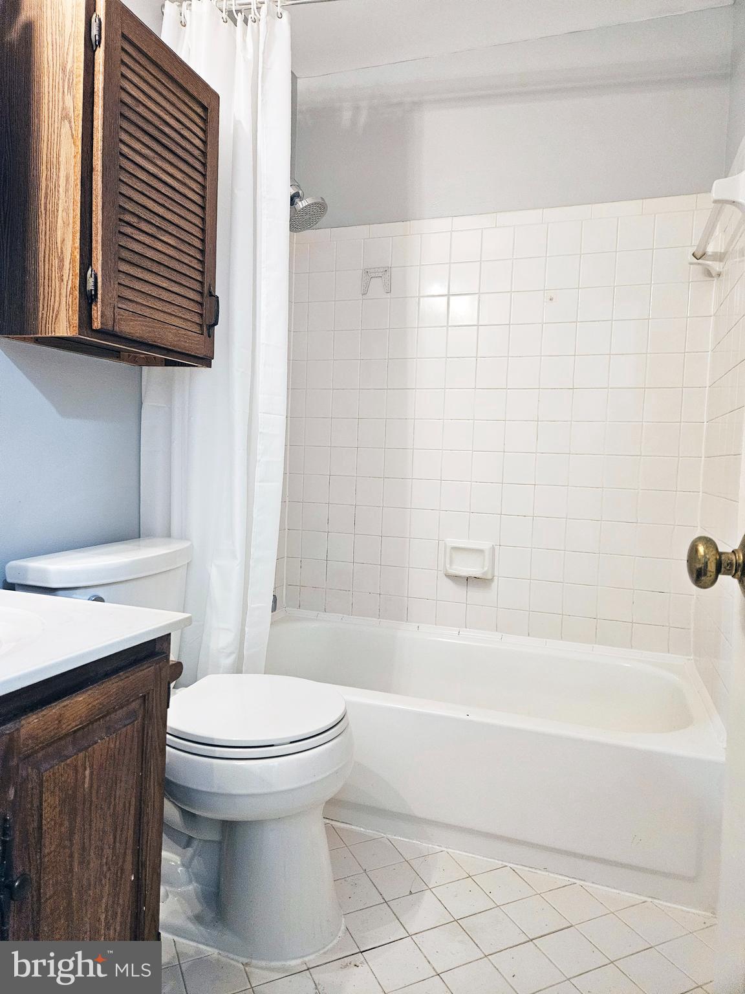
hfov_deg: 58.9
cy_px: 497
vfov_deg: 73.9
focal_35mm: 23
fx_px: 660
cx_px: 372
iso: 640
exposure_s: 1/240
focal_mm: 5.4
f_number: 1.8
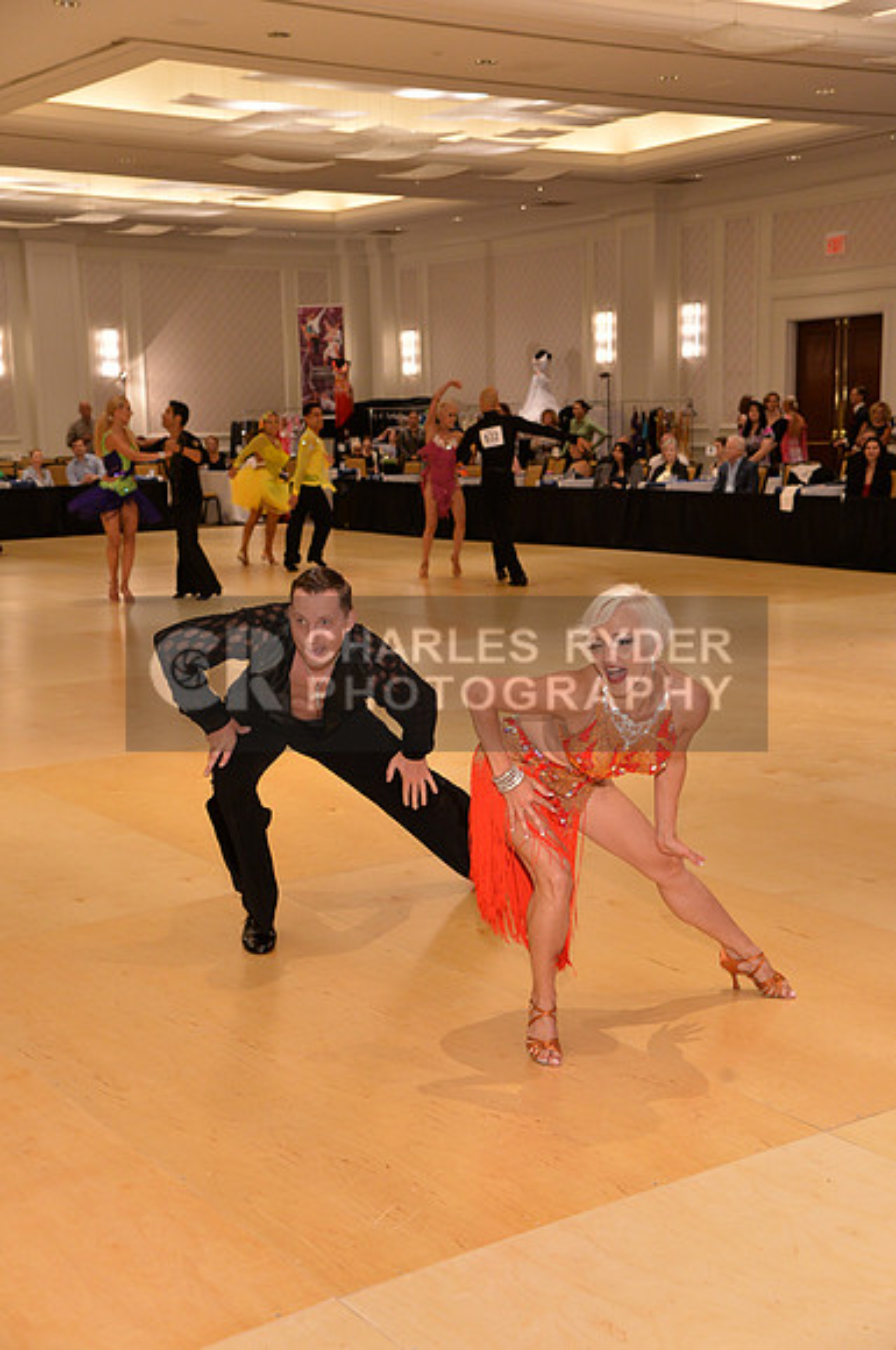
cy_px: 675
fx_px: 1797
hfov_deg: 28.0
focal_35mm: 48
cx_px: 448
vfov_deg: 41.2
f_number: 5
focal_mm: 48
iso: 2000
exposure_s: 1/200
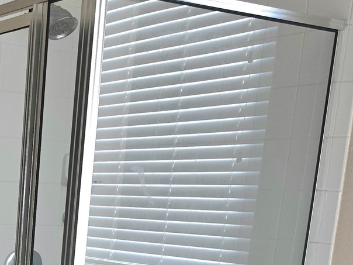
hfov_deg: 23.1
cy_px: 396
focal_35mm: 78
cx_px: -60
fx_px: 795
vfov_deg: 17.1
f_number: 1.4
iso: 20
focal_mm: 6.5
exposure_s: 1/60.2
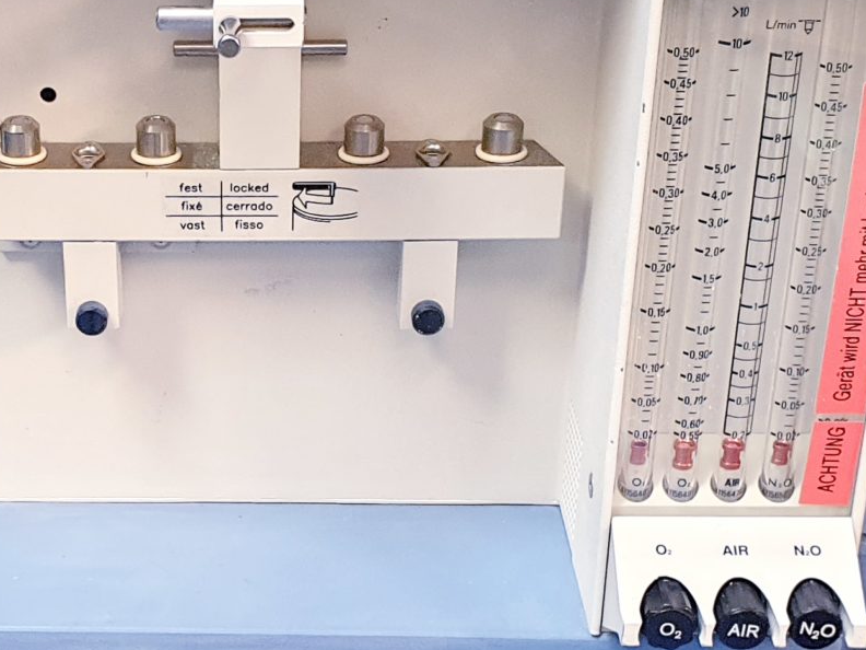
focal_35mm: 84
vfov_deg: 17.5
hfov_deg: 22.9
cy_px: 480
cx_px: 160
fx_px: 2101
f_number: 2.4
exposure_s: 1/50
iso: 320
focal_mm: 4.3
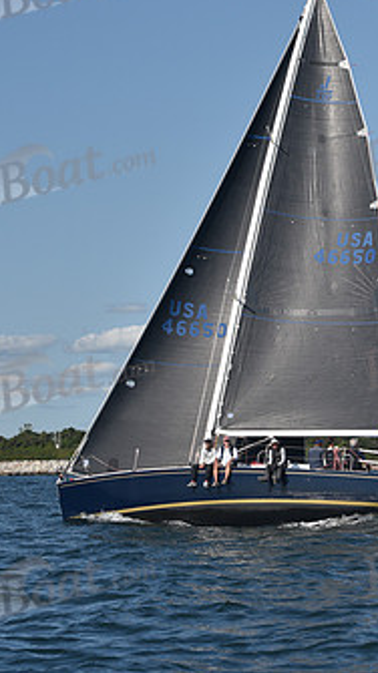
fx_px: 2267
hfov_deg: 9.5
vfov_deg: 16.9
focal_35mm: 127
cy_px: 263
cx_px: 260
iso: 250
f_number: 5.6
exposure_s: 1/1000
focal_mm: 70
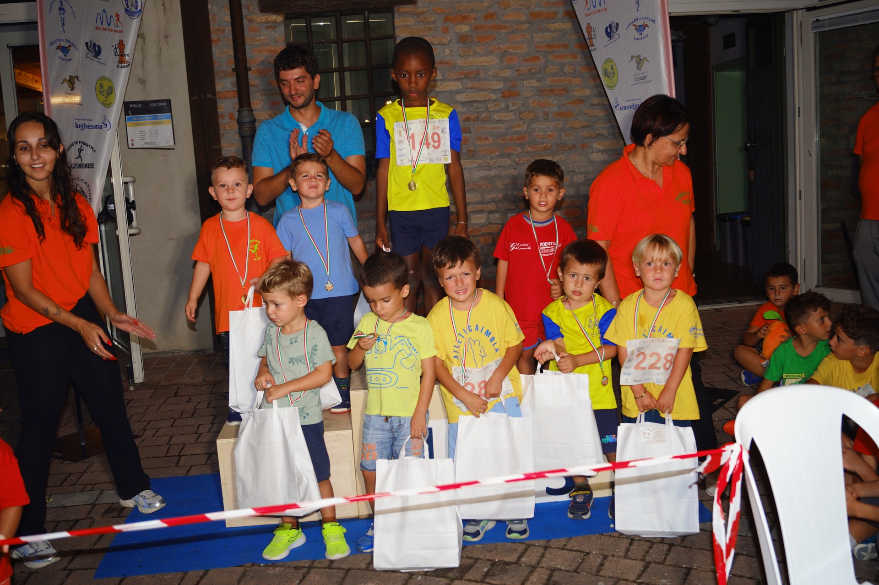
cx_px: 440
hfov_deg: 53.2
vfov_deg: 36.8
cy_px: 292
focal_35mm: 36
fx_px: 878
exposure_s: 1/100
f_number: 4
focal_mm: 24
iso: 320
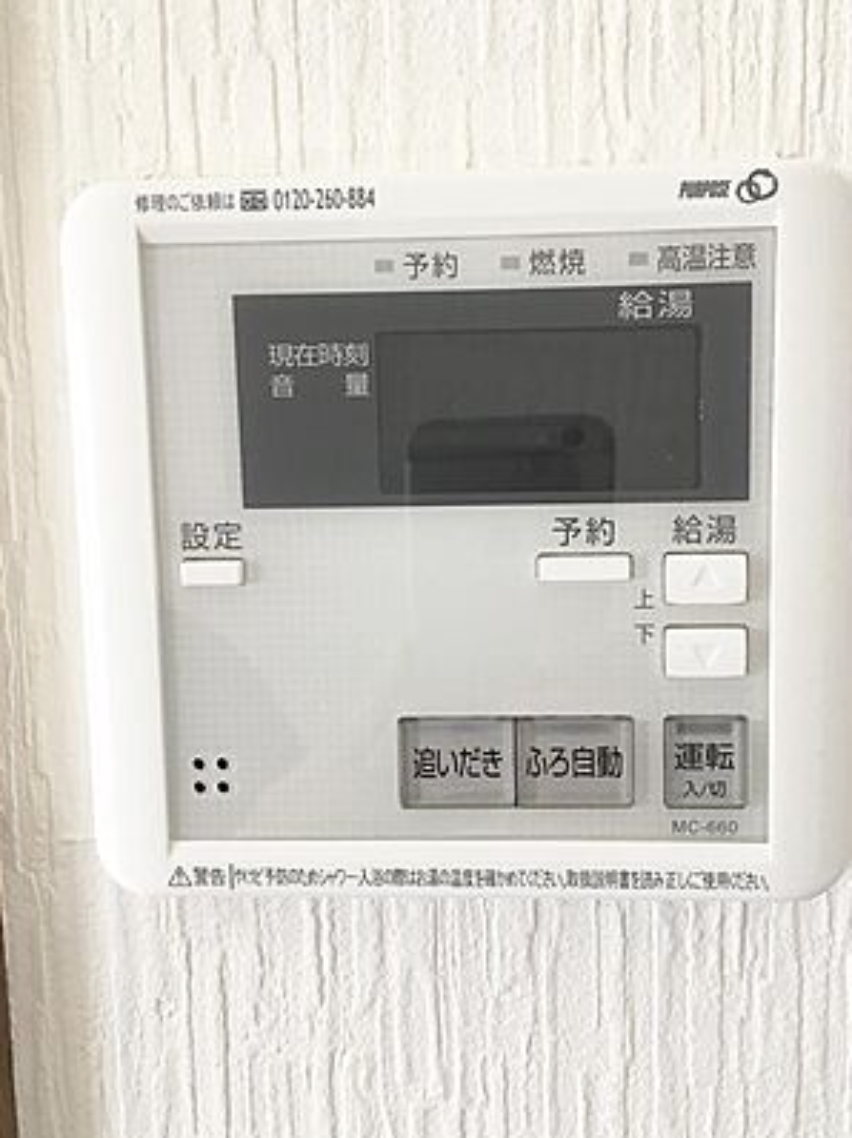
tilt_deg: -7.1
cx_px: 500
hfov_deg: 40.5
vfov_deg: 52.6
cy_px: 586
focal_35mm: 35
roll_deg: +0.8
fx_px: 1150
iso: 80
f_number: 2.2
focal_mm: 4.15
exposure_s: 1/33
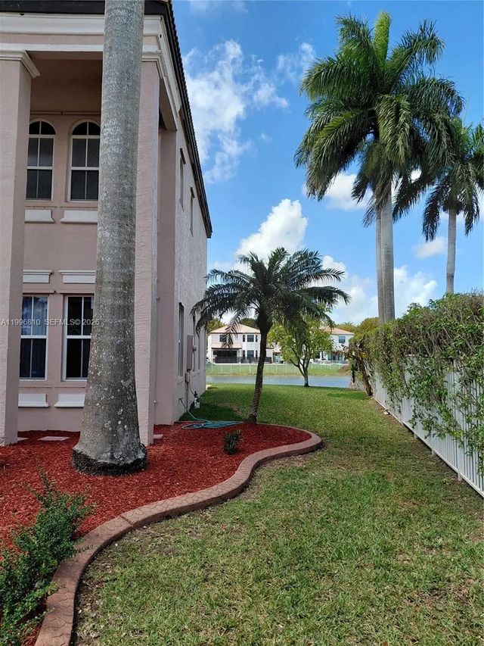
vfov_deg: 69.4
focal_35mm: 25
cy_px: 323
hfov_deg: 54.9
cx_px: 242
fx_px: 466
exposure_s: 1/1762
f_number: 1.8
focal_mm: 4.69
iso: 50
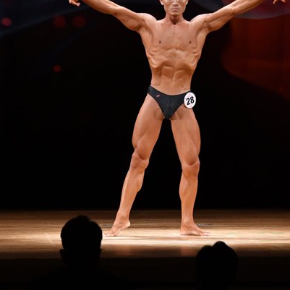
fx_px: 3147
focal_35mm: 332
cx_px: 158
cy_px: 110
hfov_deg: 5.3
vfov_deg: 5.3
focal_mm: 135
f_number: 5.6
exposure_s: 1/400
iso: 3200
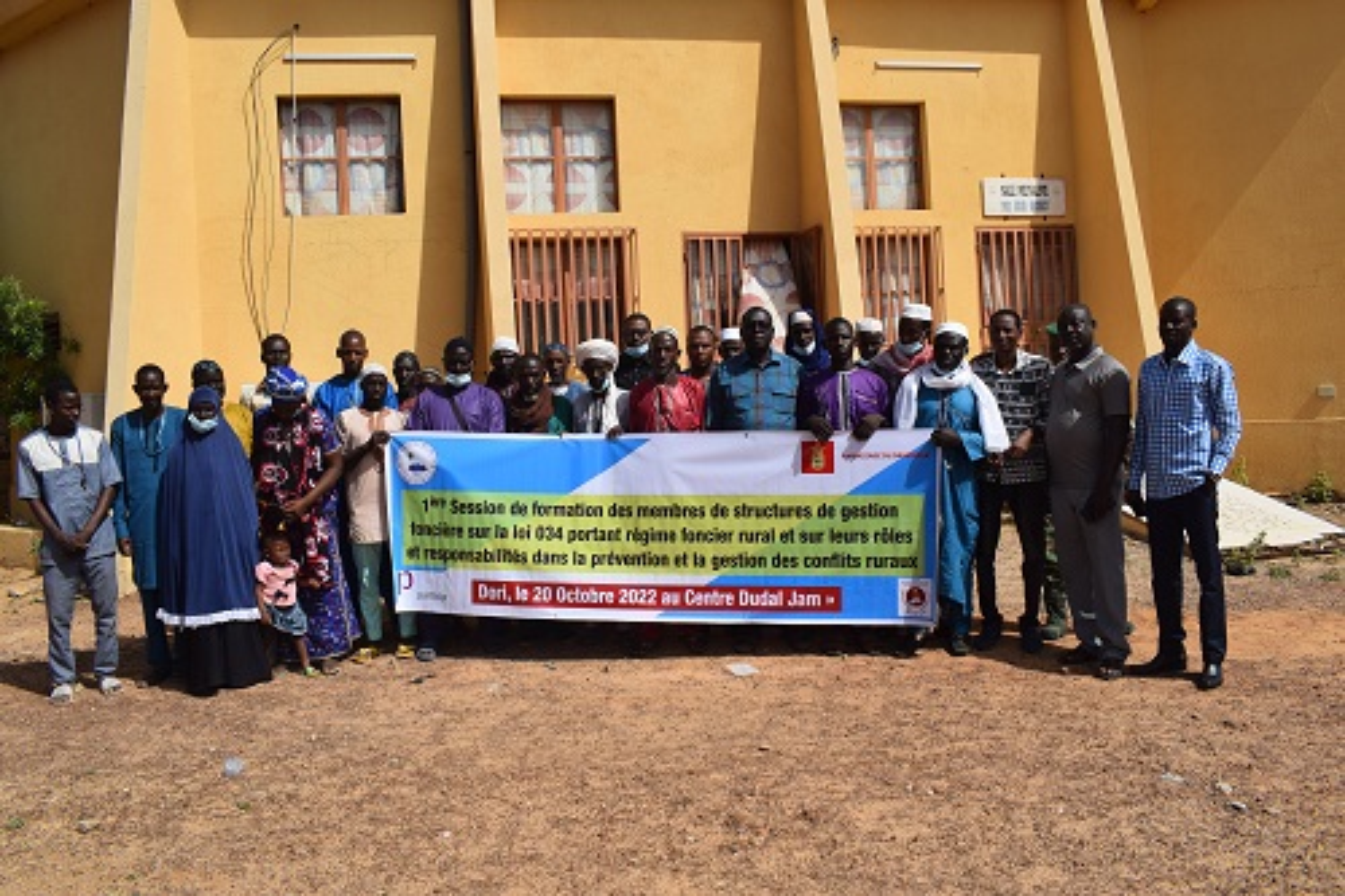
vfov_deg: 47.9
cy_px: 448
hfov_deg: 67.4
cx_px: 672
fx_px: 1008
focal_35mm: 27
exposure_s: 1/400
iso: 200
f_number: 10
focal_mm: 18
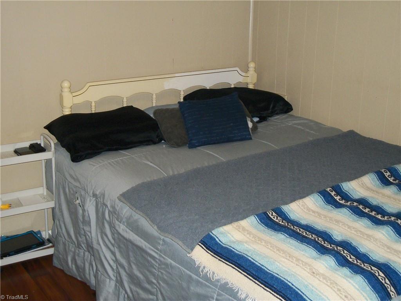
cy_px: 150
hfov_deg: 38.2
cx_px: 200
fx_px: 579
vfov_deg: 29.1
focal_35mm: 50
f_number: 3.6
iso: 250
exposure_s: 1/40
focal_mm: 8.8
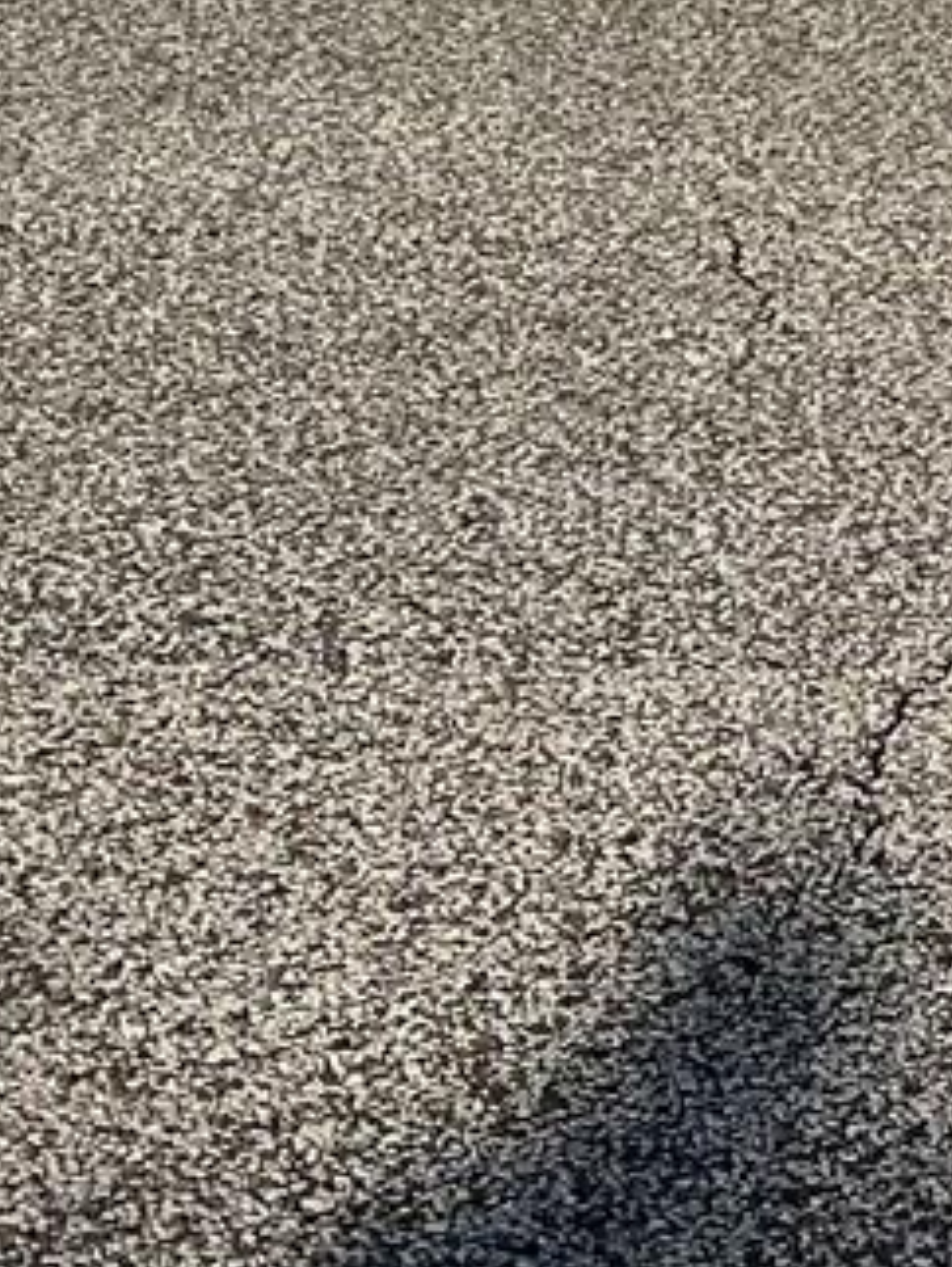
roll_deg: +1.0
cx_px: 2077
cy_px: -988
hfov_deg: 10.3
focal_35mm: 129
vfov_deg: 13.7
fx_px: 4724
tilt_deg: -1.8
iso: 50
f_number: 1.5
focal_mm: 5.7
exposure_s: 1/8000
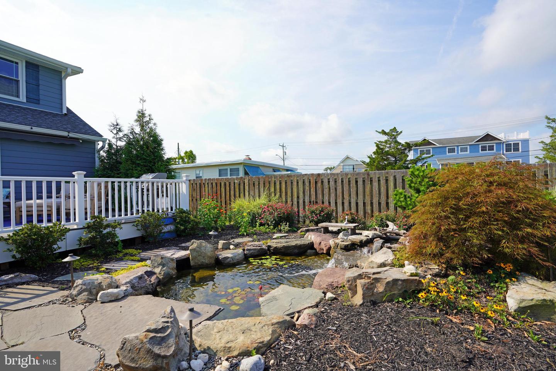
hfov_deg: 96.7
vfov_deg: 73.7
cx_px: 278
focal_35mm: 16
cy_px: 186
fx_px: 247
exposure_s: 1/160
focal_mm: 16
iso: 100
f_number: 10
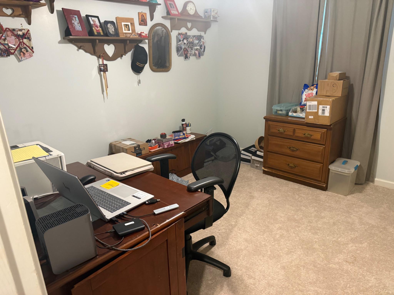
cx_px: 197
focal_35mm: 24
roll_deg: +2.1
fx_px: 273
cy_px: 148
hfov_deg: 71.6
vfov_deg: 56.8
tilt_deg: -16.9
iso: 500
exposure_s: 1/60
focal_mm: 6.76
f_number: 1.78
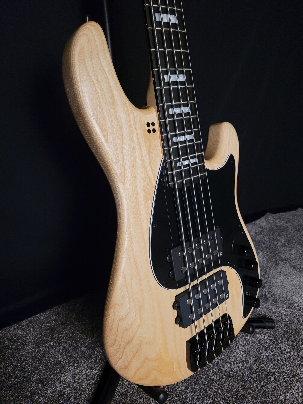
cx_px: 152
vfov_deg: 67.3
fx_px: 303
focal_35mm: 26
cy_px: 202
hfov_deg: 53.1
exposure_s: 1/24
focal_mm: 5.4
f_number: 1.8
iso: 640
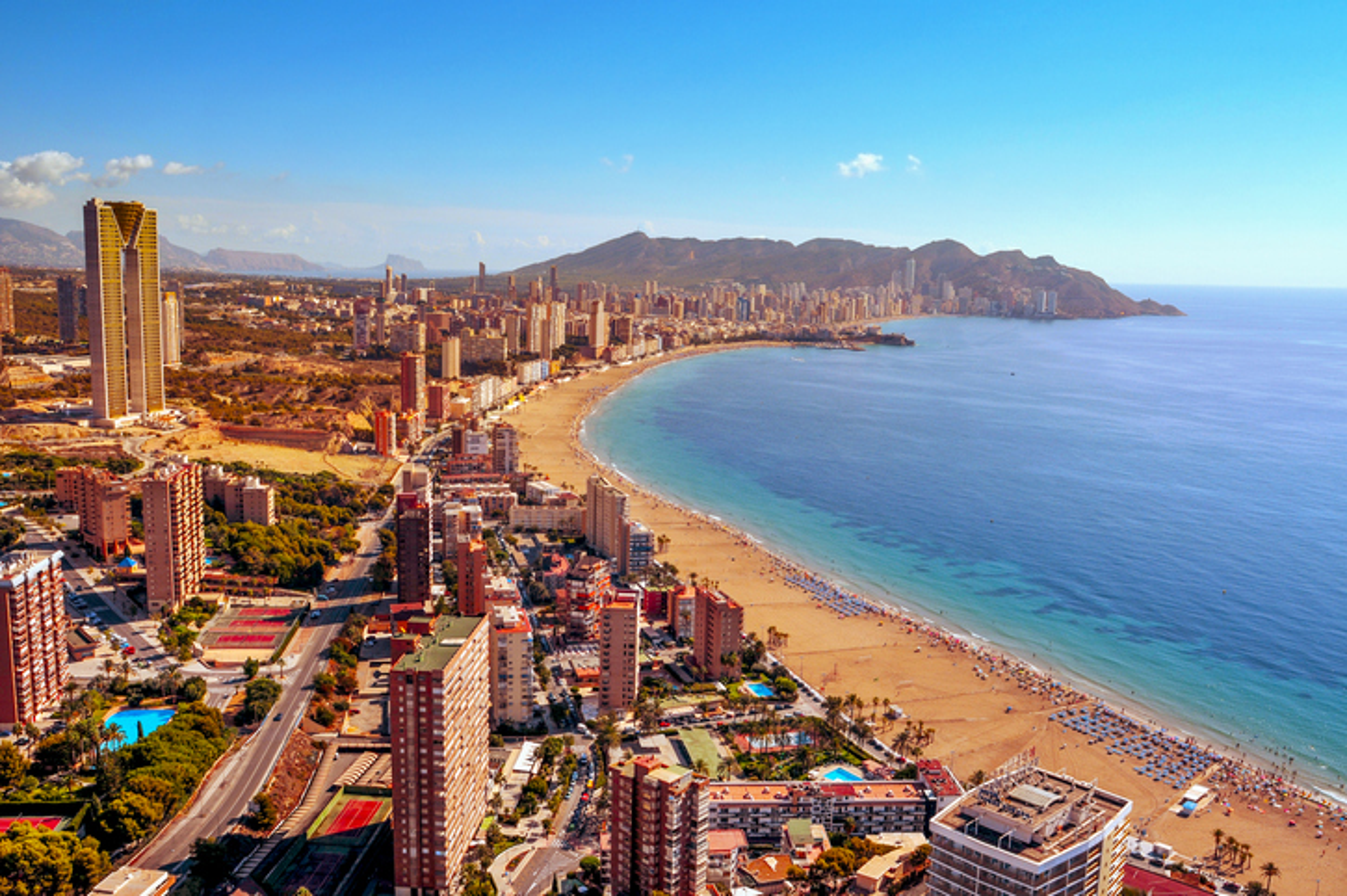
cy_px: 448
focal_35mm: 30
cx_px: 674
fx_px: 1121
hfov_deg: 62.0
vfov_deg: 43.5
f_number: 9
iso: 200
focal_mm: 20
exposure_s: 1/640
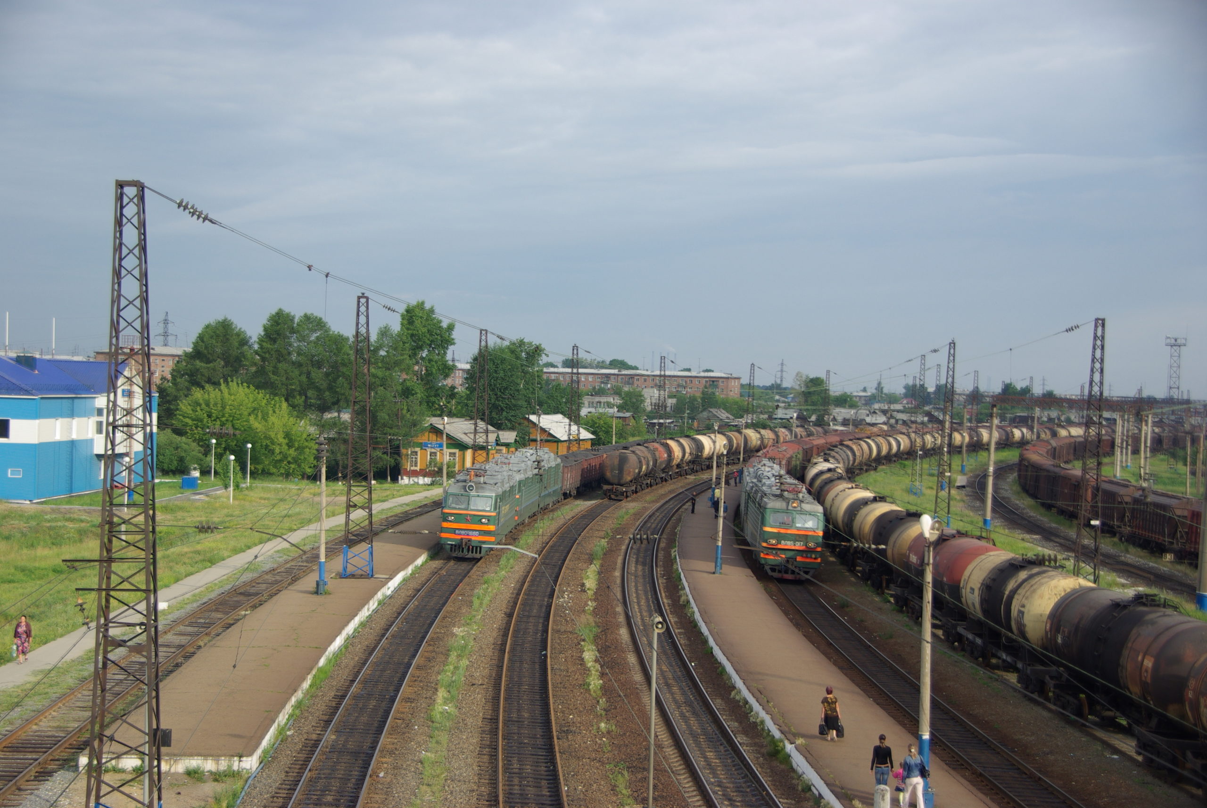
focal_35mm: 52
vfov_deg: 25.8
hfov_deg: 37.8
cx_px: 604
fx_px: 1762
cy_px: 404
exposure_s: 1/320
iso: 100
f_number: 5
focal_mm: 35
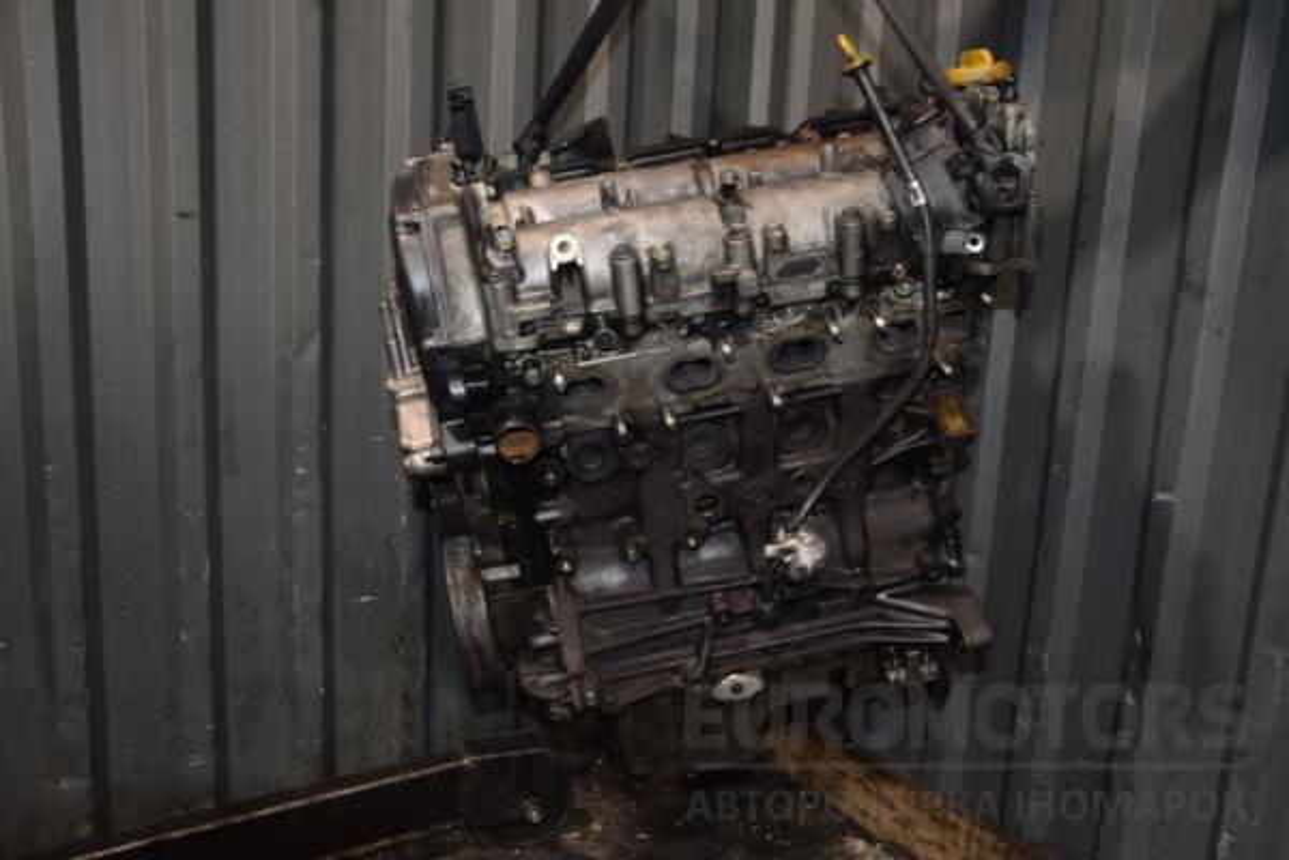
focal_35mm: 33
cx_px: 644
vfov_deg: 40.0
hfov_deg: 57.2
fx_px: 1181
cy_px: 430
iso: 800
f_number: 5
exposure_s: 1/60
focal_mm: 22
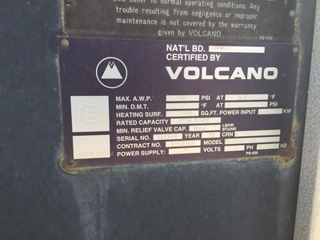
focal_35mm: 29
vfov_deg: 48.2
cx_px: 160
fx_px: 268
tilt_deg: -9.5
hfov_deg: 61.7
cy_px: 120
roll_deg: -1.5
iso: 32
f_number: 2.2
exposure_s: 1/344
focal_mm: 4.15
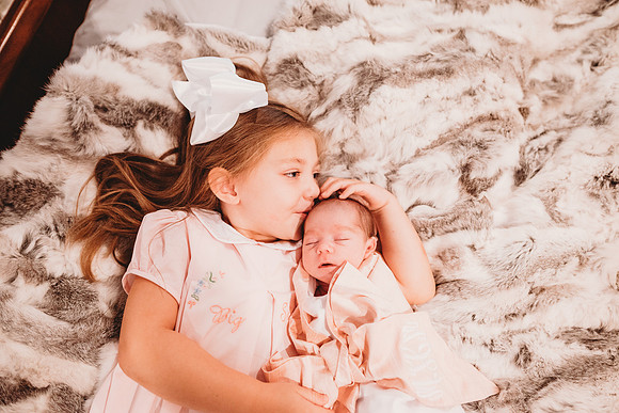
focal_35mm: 24
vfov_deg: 53.2
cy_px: 206
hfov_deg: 73.7
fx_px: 413
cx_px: 310
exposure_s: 1/160
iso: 2000
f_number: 2.5
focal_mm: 24
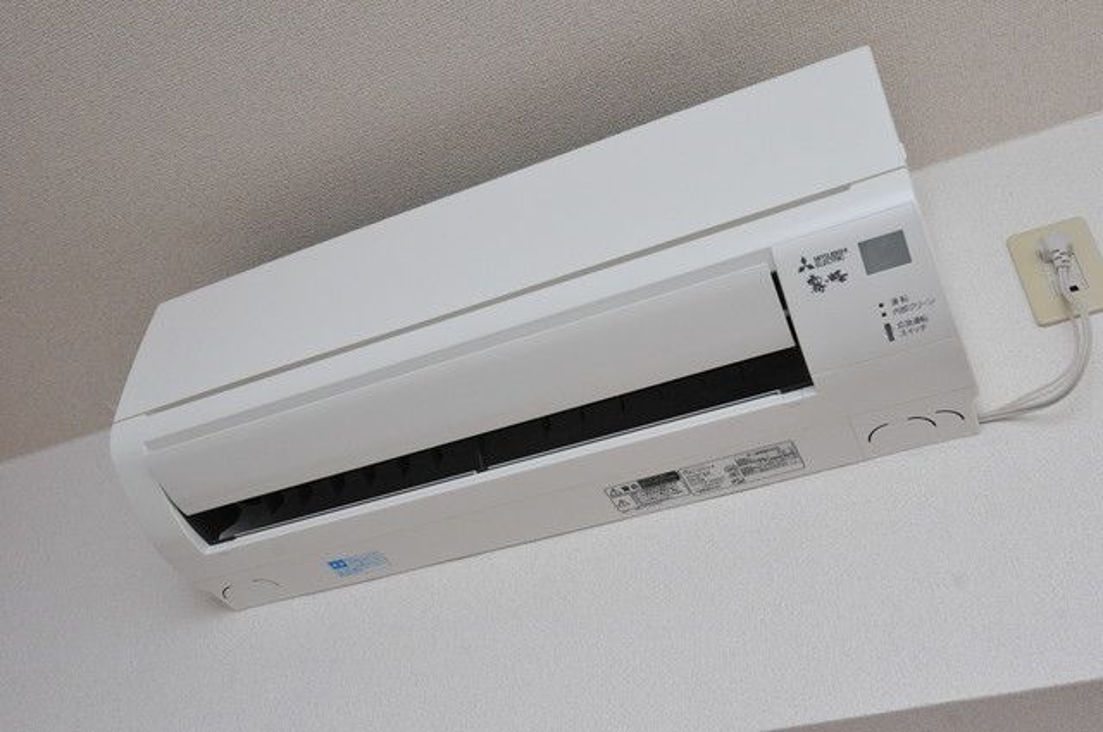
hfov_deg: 53.2
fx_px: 1102
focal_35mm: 36
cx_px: 552
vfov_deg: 36.8
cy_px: 366
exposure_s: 1/250
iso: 1000
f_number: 11
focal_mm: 24
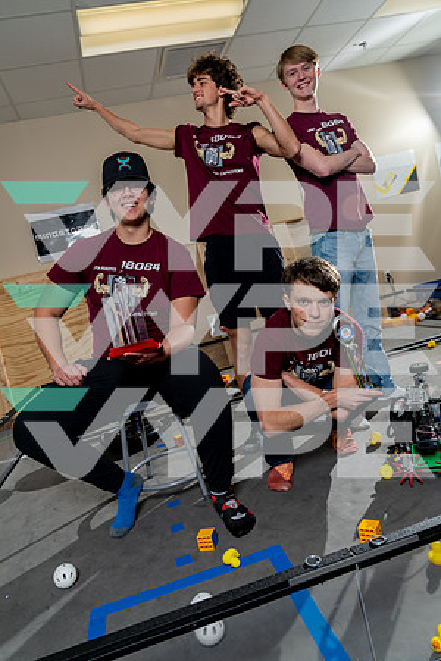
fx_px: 478
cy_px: 330
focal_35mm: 26
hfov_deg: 49.6
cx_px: 220
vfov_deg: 69.4
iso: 100
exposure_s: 1/250
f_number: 4.5
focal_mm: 26
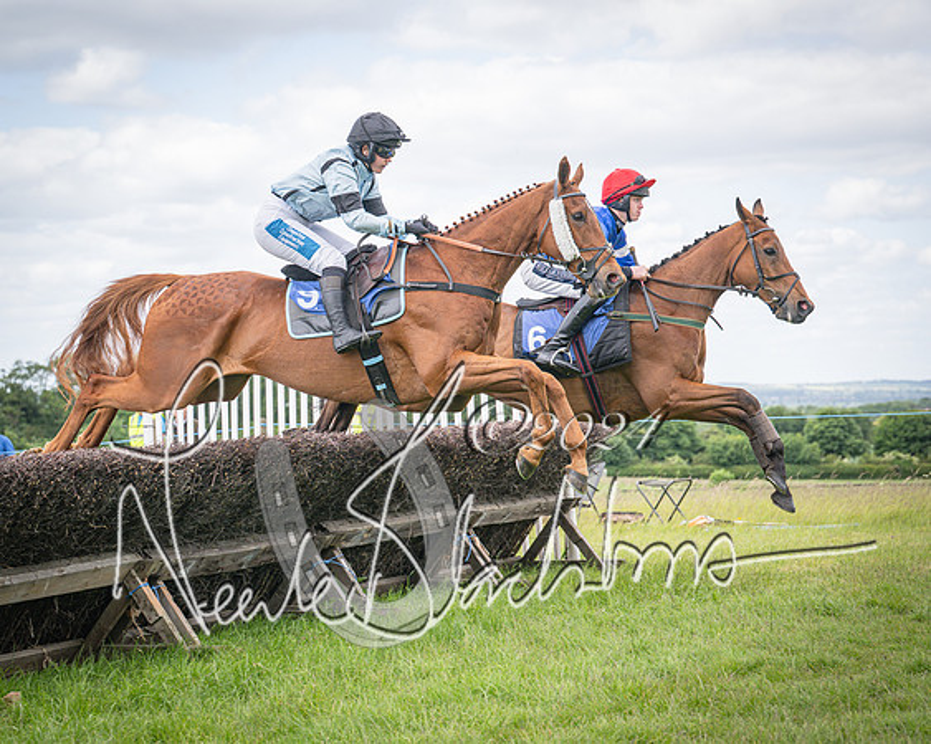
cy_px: 370
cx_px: 424
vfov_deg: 18.4
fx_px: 2293
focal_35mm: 83
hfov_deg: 22.9
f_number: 4
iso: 400
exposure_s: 1/1600
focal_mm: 70
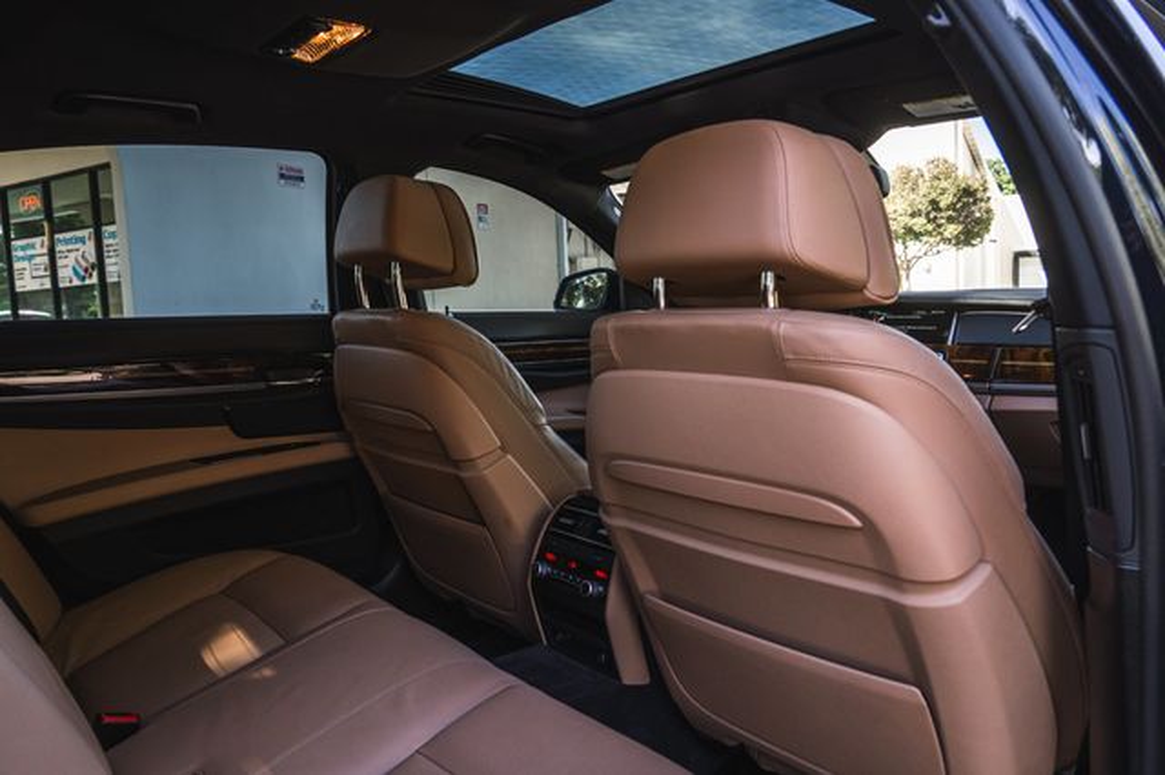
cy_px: 388
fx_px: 821
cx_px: 582
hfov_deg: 70.7
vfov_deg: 50.5
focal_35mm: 25
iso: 640
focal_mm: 24
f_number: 5.6
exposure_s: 1/50
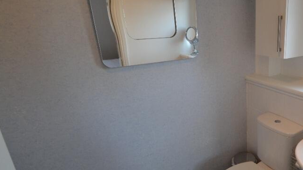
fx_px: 201
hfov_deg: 67.7
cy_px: 90
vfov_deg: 45.9
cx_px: 239
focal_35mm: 25
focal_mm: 10
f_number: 5.6
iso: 400
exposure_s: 1/50
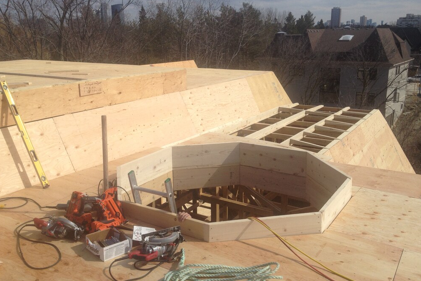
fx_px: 433
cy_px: 128
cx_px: 212
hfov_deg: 51.9
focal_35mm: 37
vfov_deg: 35.9
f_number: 2.4
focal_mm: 4.28
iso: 50
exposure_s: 1/2907
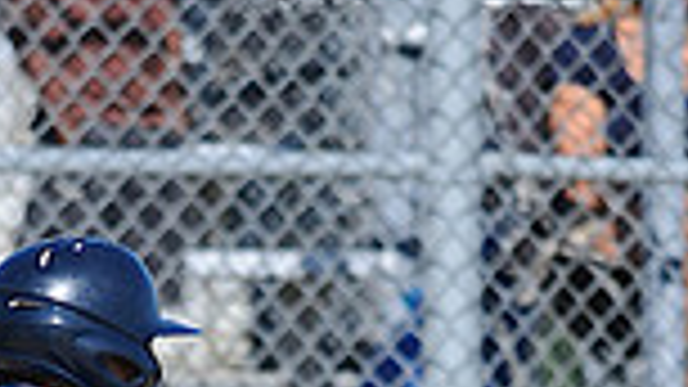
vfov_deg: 0.9
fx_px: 25189
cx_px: 182
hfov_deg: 1.6
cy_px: 688
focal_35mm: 1381
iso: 200
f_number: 4
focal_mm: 300
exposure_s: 1/1600
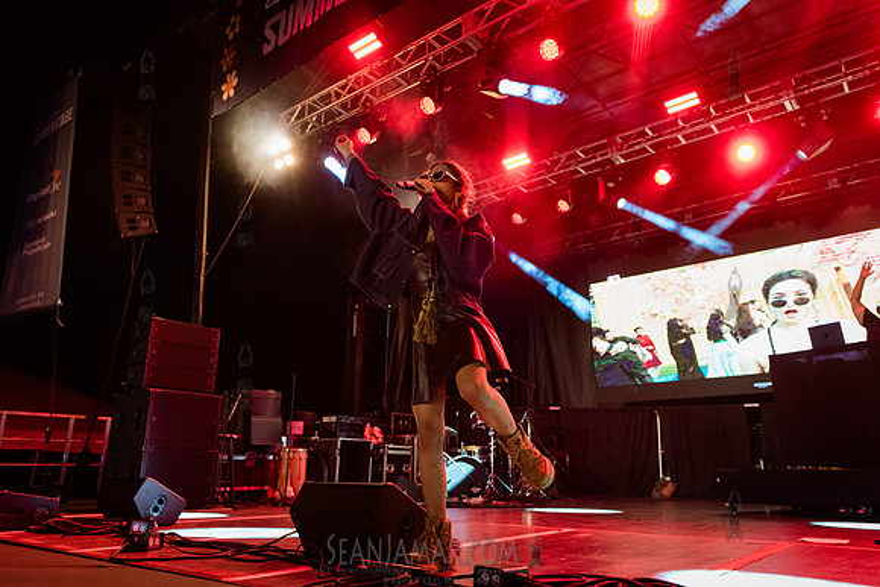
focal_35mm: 25
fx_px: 622
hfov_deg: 70.5
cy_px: 294
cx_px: 455
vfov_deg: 50.5
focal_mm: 24
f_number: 3.5
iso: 6400
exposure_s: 1/400
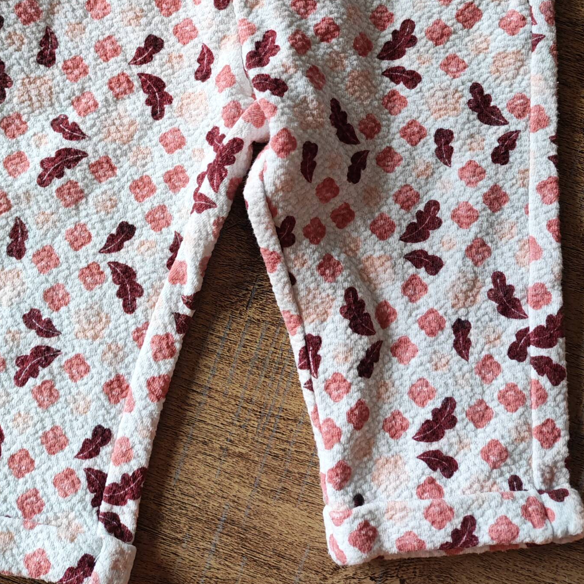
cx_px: 257
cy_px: 127
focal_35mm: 40
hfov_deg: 41.8
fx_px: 763
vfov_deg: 40.4
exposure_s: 1/100
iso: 400
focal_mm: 6.12
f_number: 1.9
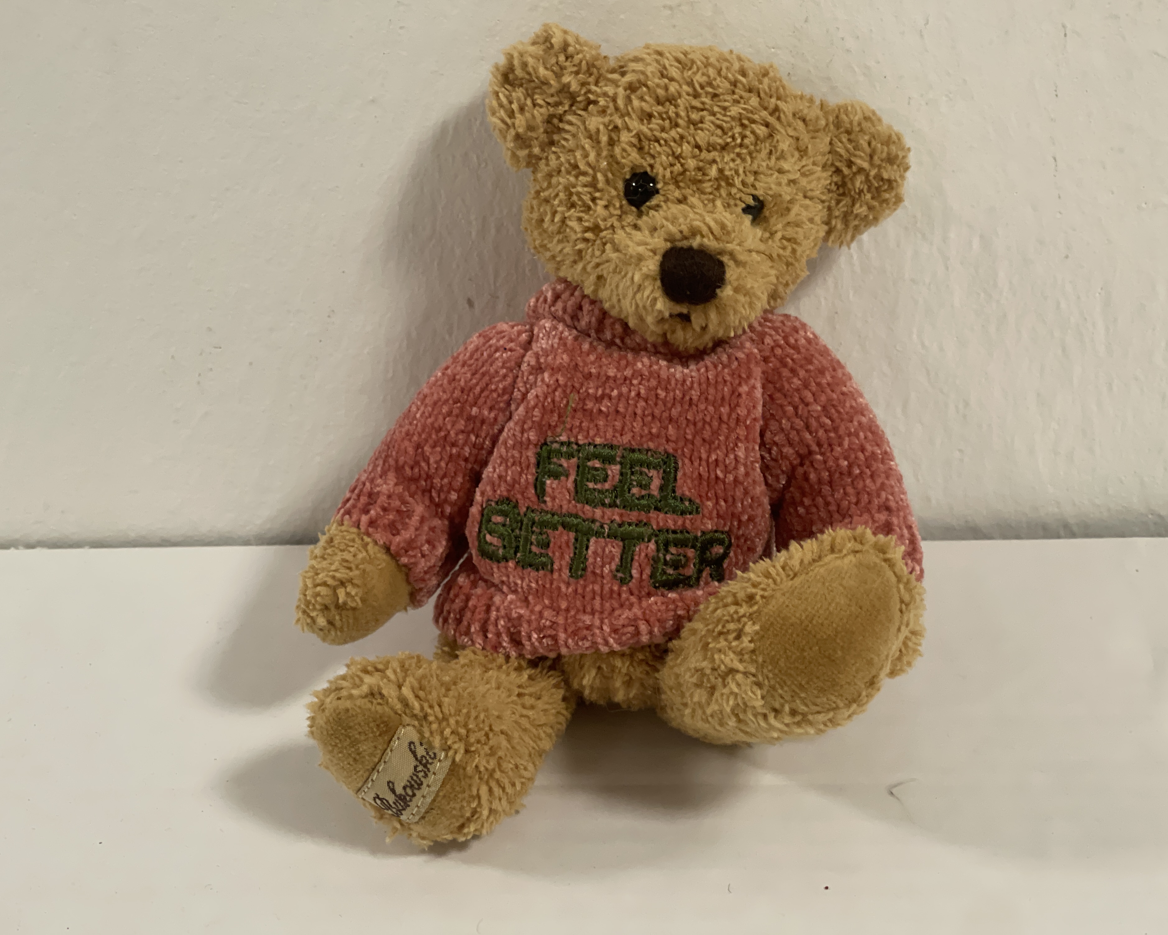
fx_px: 2316
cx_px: 622
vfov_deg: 22.8
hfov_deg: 28.3
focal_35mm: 67
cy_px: 468
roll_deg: +0.0
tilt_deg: -22.9
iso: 200
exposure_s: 1/50
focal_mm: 7.5
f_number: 2.2
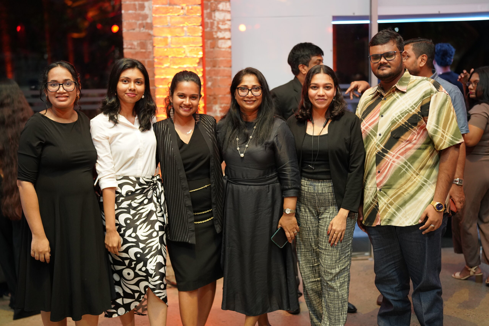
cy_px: 163
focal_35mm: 50
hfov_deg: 39.6
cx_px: 244
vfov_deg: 27.0
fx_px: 679
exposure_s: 1/160
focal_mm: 50
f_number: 1.8
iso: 1250
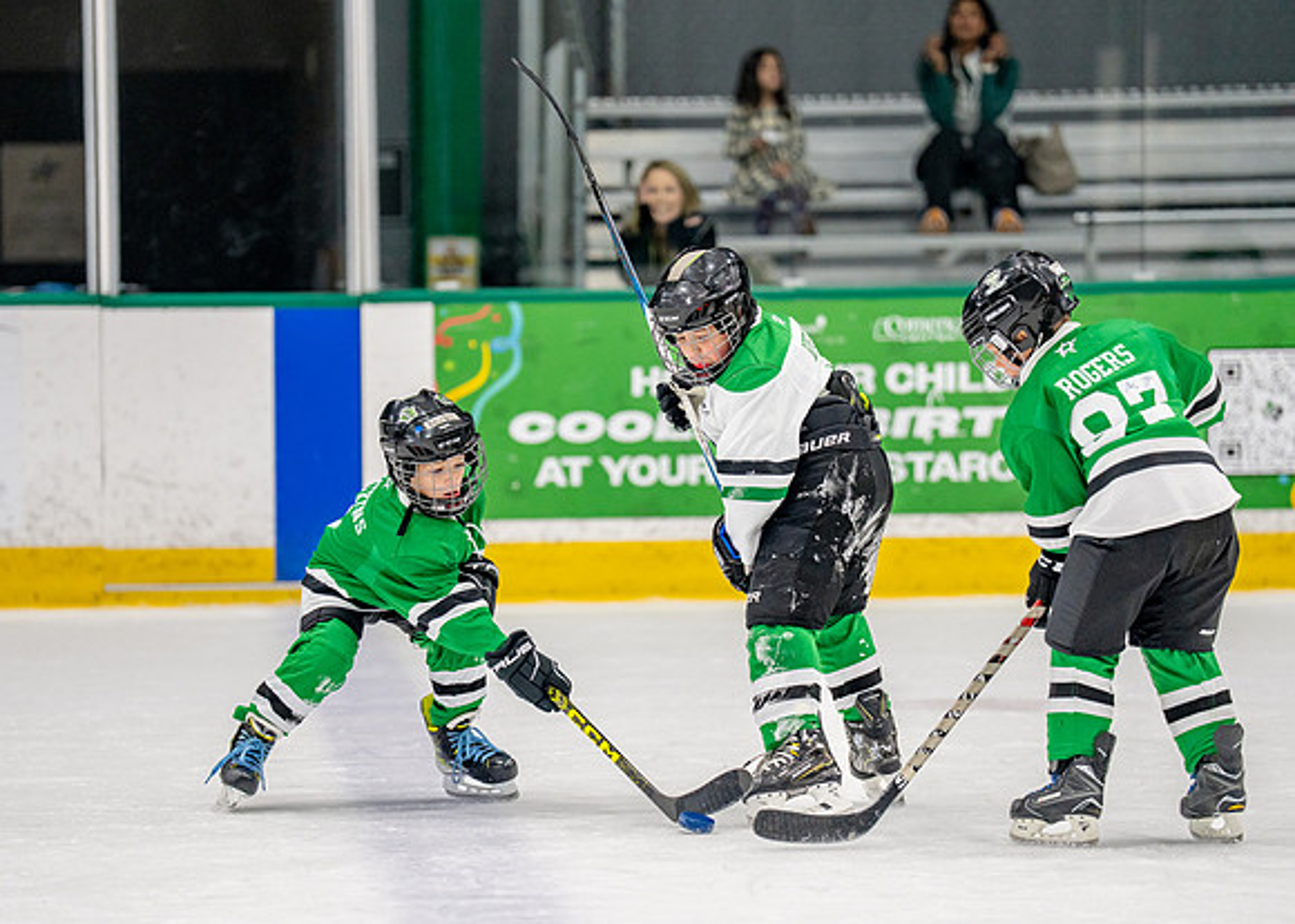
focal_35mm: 206
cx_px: 533
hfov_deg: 9.8
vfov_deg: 7.0
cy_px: 525
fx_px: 7577
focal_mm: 157
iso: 1000
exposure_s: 1/1250
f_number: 2.8
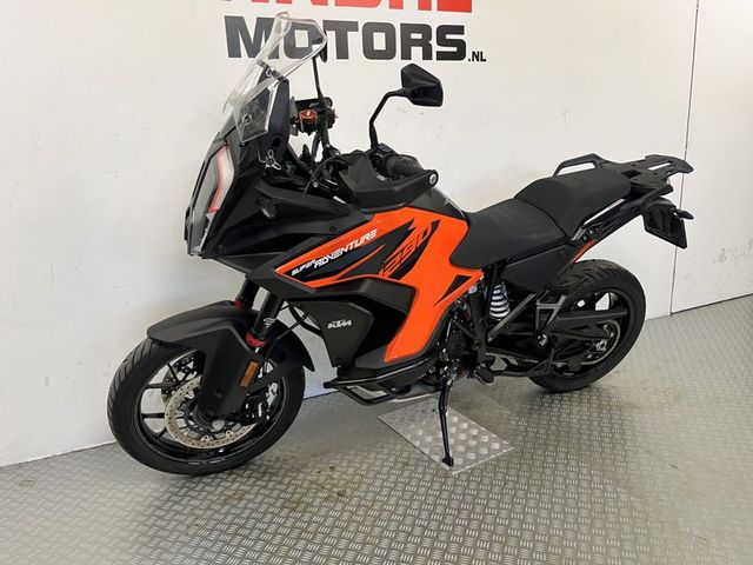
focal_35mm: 26
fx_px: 566
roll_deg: +1.6
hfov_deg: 67.3
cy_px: 282
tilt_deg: -15.0
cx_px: 376
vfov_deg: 53.1
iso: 100
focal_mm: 5.1
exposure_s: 1/50
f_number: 1.6
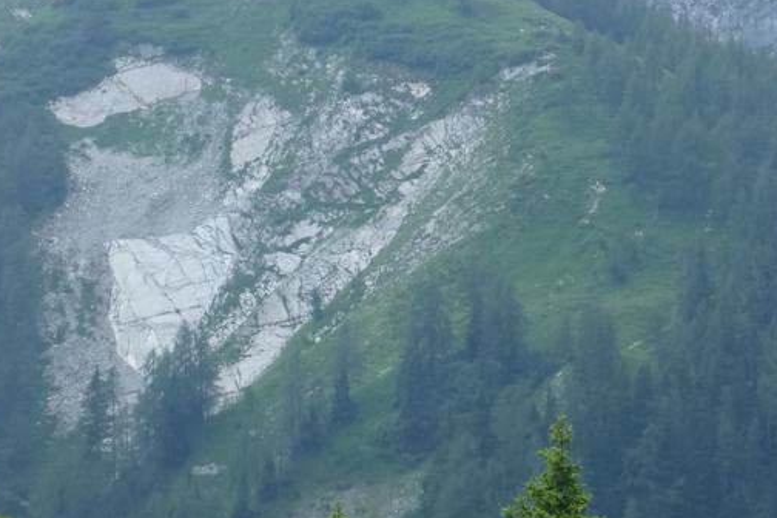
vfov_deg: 5.3
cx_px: 251
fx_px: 5568
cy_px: 190
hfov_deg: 8.0
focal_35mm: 258
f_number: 5.4
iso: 100
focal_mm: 21.8
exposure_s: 1/320
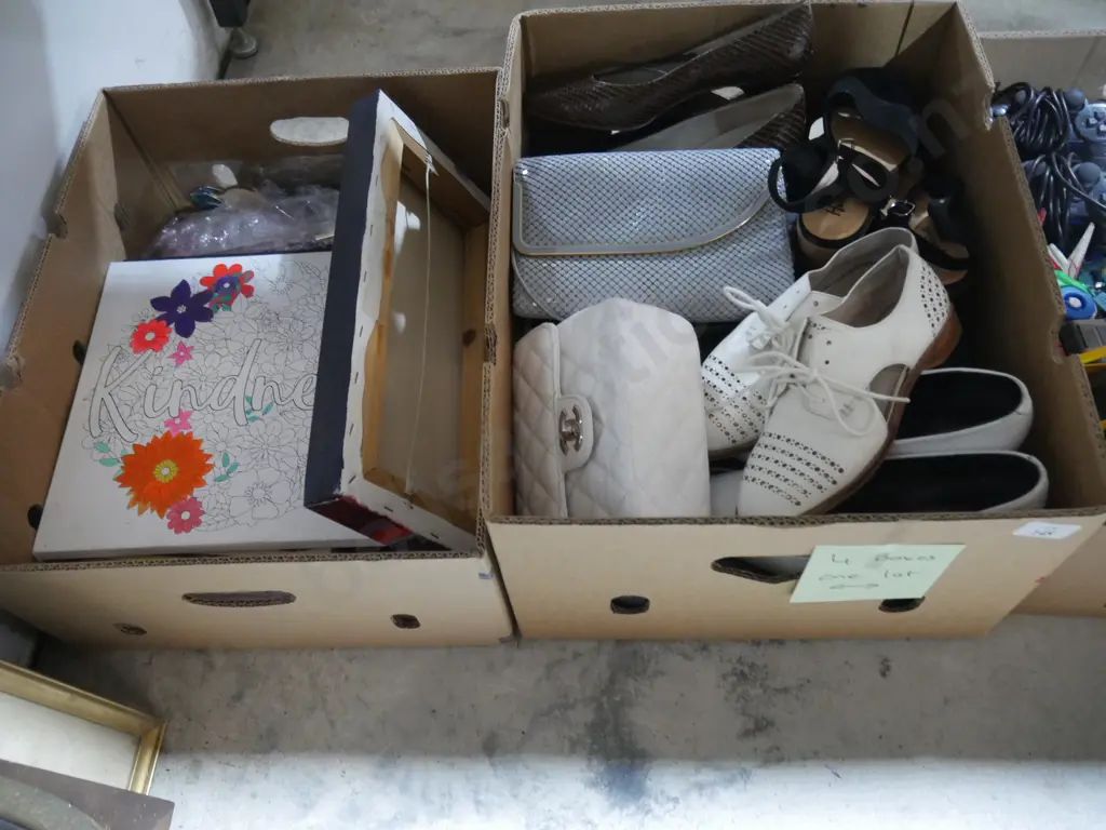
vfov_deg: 46.8
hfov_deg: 60.0
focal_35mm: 30
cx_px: 553
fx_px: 959
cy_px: 415
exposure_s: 1/60
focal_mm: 15
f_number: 3.6
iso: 3200
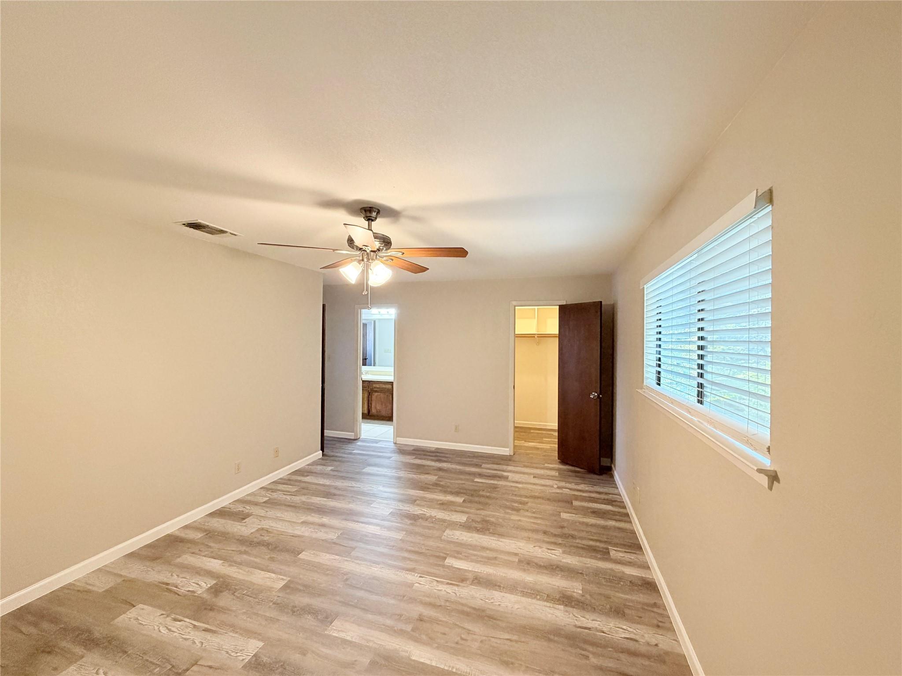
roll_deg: -0.4
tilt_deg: +0.2
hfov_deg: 102.1
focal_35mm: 14
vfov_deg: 85.7
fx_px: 365
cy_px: 338
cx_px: 451
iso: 320
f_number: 2.2
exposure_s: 1/60
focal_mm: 2.22
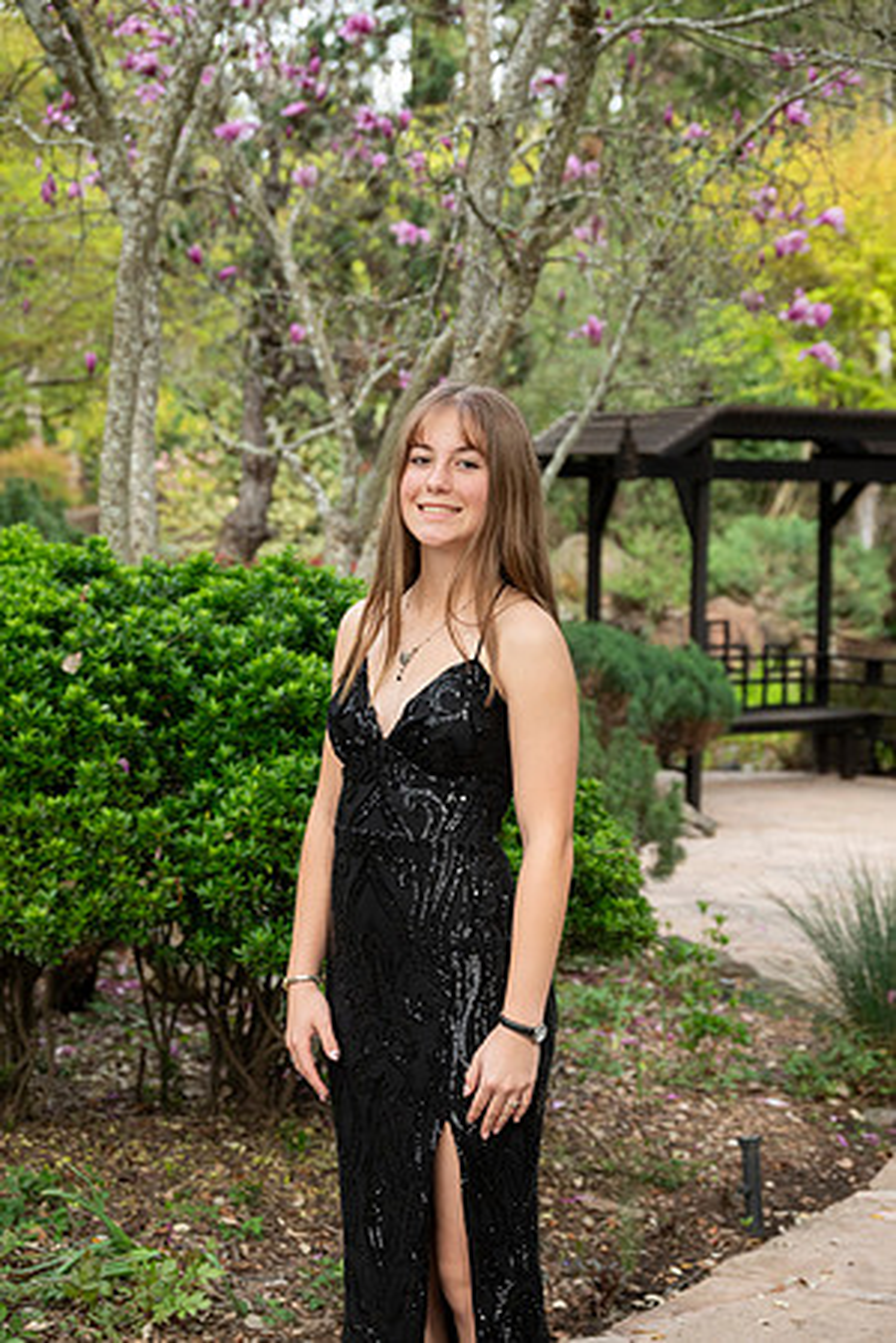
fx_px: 2464
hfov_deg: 20.6
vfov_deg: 30.5
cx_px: 448
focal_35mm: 66
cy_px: 672
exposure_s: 1/800
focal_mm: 66
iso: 1250
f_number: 6
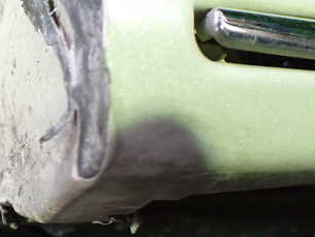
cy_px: 34
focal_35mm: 59
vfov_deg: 24.3
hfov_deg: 31.3
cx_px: 36
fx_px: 537
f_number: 2.3
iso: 800
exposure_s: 1/80
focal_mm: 5.4
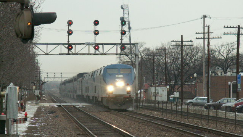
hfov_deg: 12.3
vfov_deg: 6.9
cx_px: 122
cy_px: 82
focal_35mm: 175
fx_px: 1128
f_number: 4
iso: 125
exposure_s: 1/200
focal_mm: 26.12
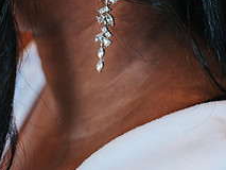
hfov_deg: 27.3
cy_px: -53
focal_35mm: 71
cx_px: 132
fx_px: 464
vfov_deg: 19.1
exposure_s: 1/125
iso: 1000
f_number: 3.2
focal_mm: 35
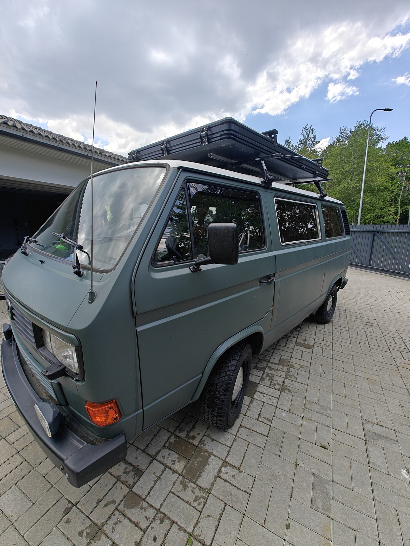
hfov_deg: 85.7
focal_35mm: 14
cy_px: 273
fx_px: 221
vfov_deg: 102.1
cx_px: 205
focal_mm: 2.62
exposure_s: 1/1011
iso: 64
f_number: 2.2
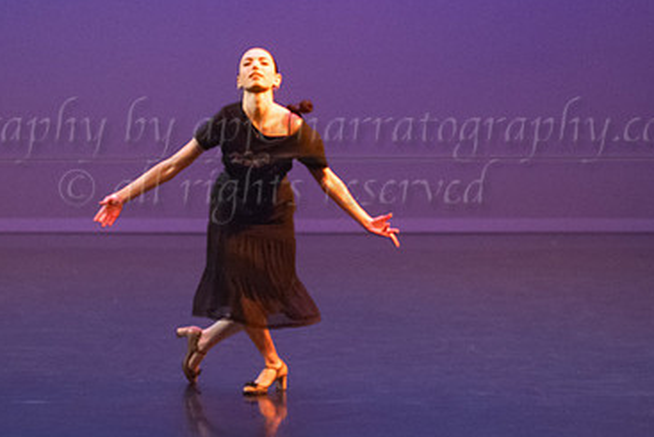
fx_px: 3108
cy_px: 191
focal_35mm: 171
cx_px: 248
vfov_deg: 8.0
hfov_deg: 12.0
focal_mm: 75
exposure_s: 1/400
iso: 4000
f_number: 4
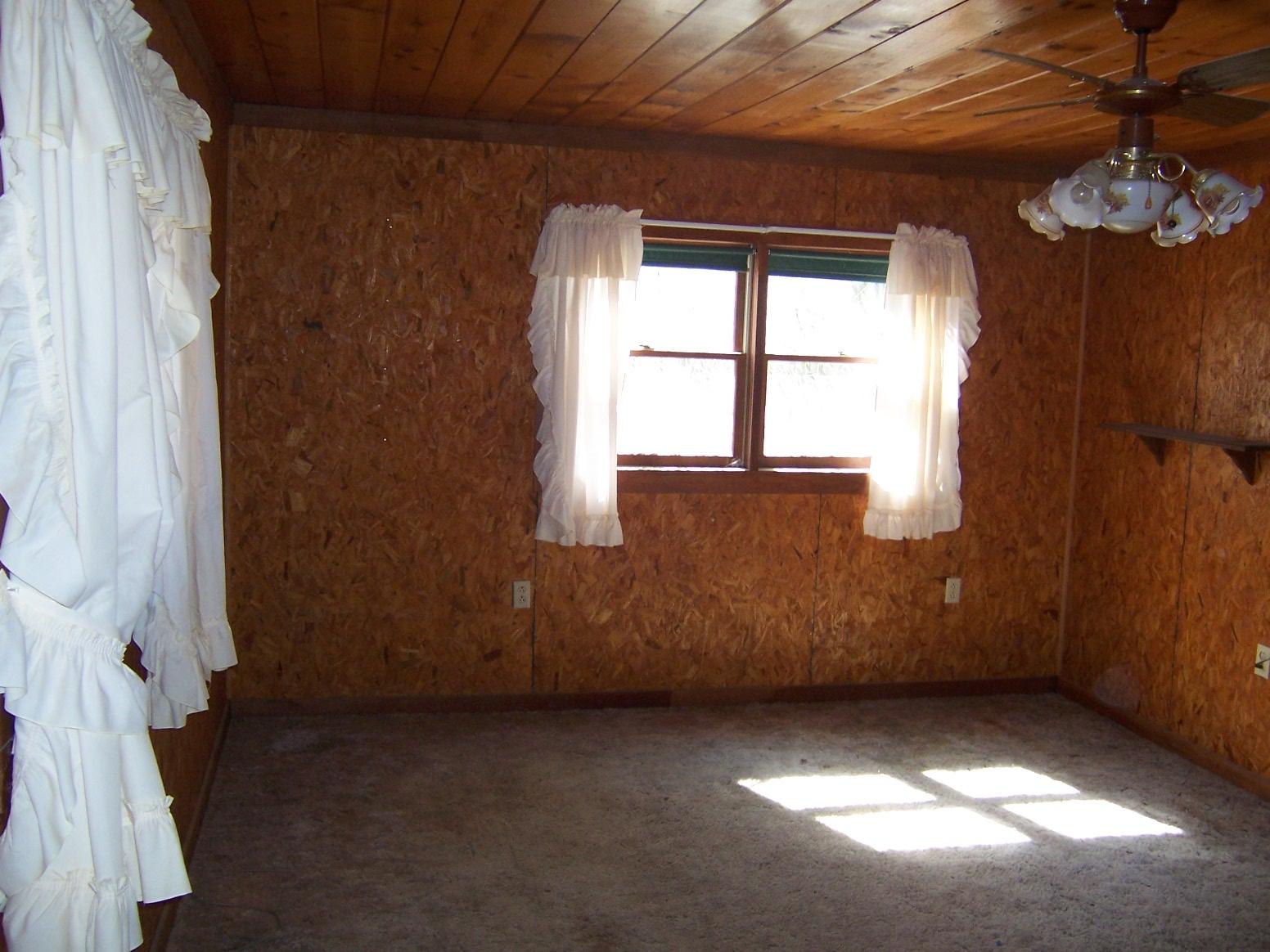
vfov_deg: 42.9
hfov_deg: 55.4
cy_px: 476
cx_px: 635
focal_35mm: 33
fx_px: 1211
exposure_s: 1/60
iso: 140
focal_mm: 5.5
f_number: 2.8
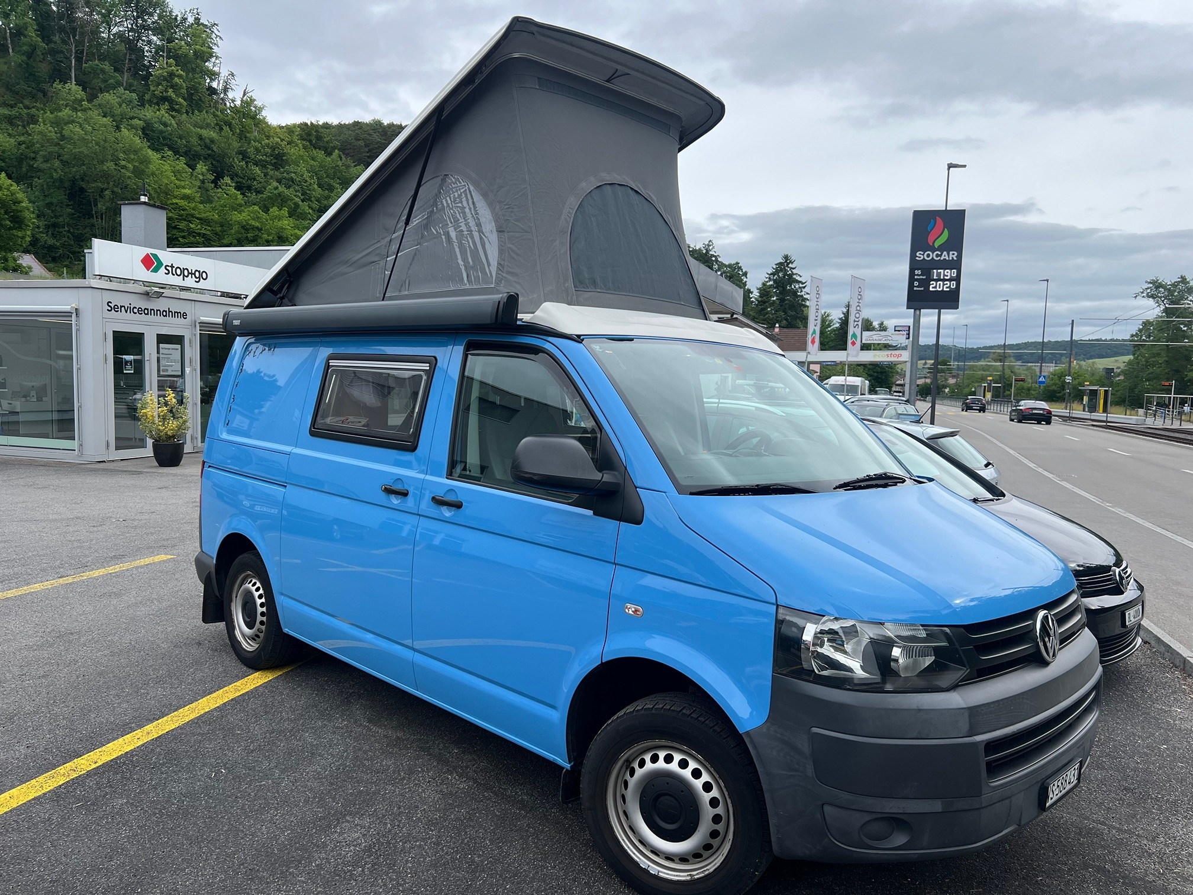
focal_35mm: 26
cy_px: 448
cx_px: 596
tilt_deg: -4.9
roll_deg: -1.0
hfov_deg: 67.3
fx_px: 896
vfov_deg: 53.1
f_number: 1.5
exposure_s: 1/1724
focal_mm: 5.7
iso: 50
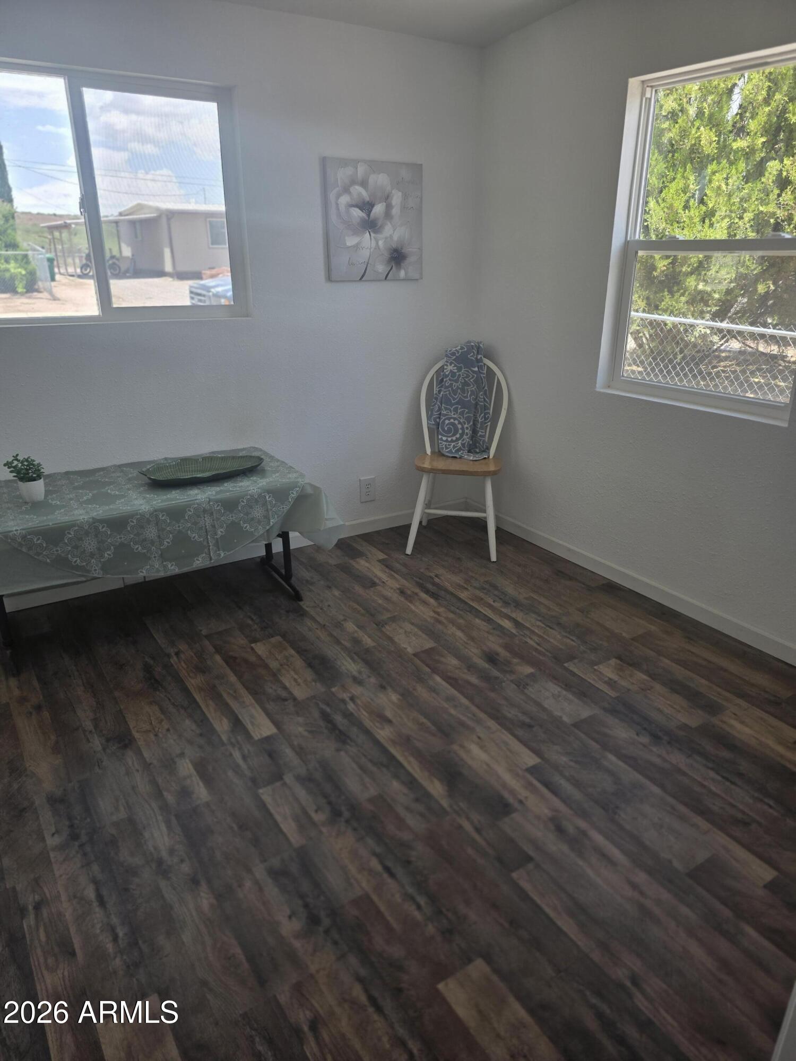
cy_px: 530
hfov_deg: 58.9
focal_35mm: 23
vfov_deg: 73.9
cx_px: 398
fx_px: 705
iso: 50
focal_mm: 6.3
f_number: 1.7
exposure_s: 1/359
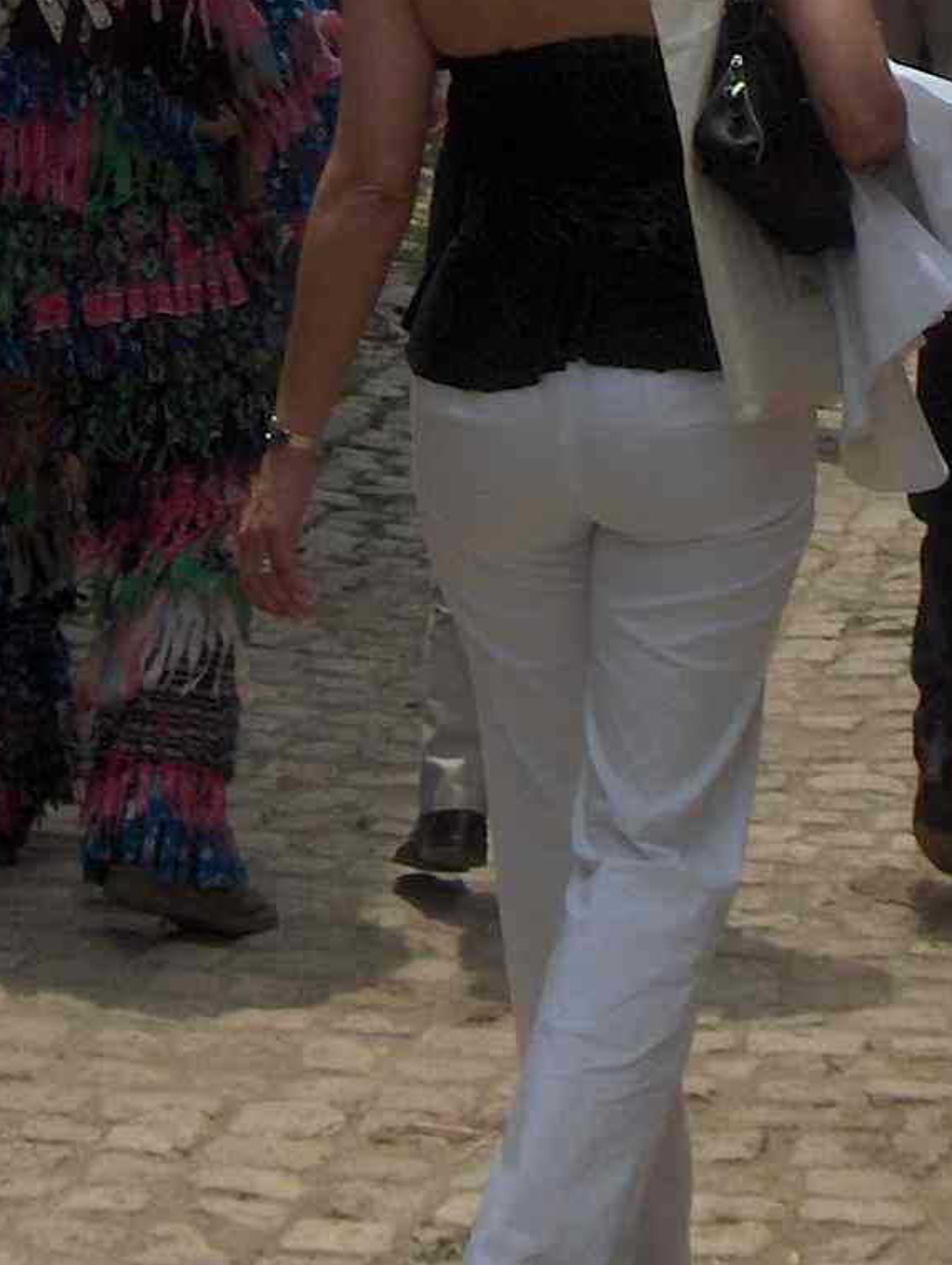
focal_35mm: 133
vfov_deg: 14.3
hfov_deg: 11.2
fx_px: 4866
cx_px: 676
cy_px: -275
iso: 100
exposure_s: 1/633
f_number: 4.8
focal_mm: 8
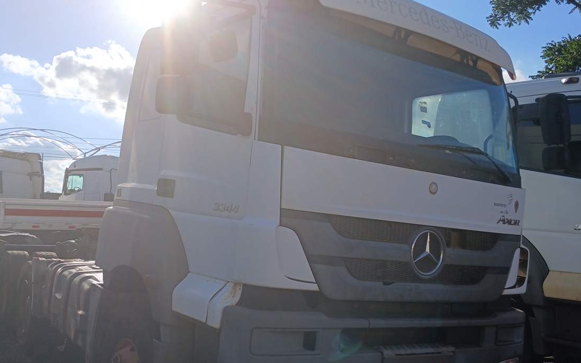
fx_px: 570
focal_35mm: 36
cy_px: 200
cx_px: 275
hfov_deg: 54.0
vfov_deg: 35.3
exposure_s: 1/1052
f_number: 1.8
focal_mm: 3.98
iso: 21
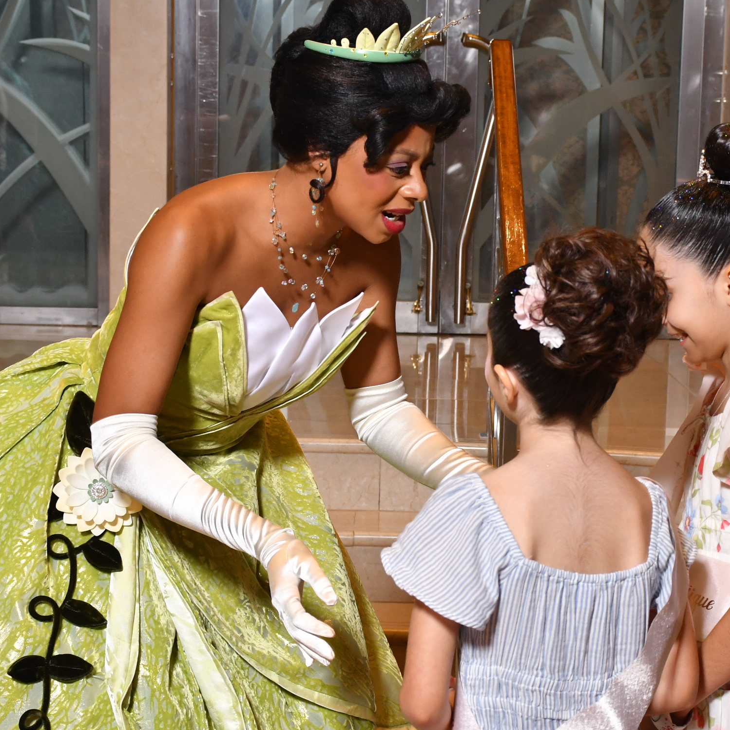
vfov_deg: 19.3
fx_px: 2147
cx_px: 483
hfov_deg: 19.2
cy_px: 340
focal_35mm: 90
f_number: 5.6
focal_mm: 38
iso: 1250
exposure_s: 1/125
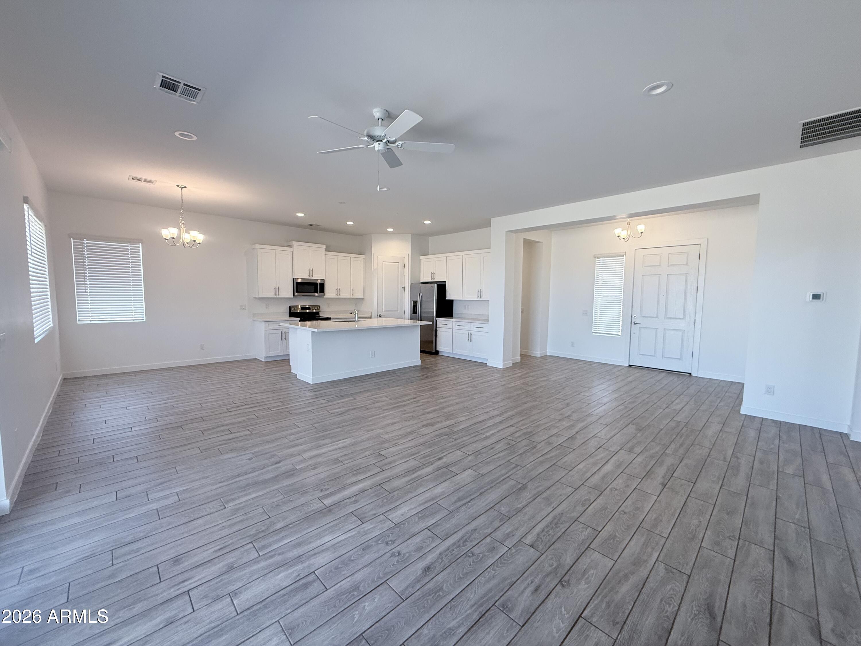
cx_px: 430
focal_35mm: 14
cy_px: 323
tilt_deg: -3.9
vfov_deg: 85.7
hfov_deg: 102.1
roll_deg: -0.3
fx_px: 348
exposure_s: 1/120
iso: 160
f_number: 2.2
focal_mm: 2.22
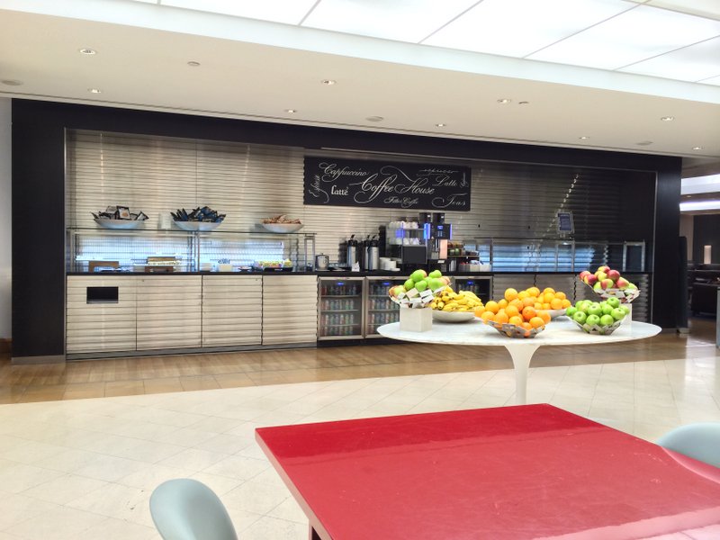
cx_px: 360
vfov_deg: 46.8
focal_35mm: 30
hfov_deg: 60.0
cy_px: 270
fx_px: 624
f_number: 2.2
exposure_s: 1/30
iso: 80
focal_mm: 4.12
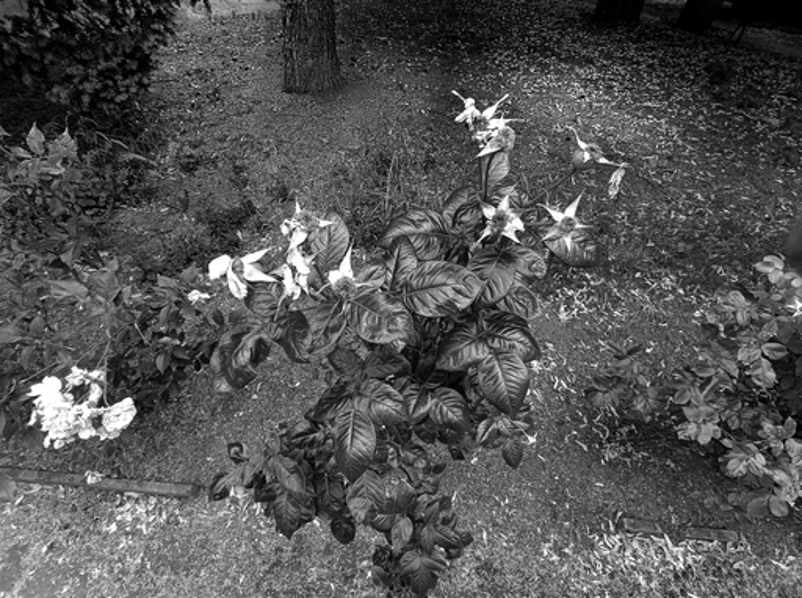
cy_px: 299
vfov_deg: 77.9
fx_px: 370
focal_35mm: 16
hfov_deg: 94.6
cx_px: 401
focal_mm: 1.66
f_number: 2.2
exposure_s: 1/100
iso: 58
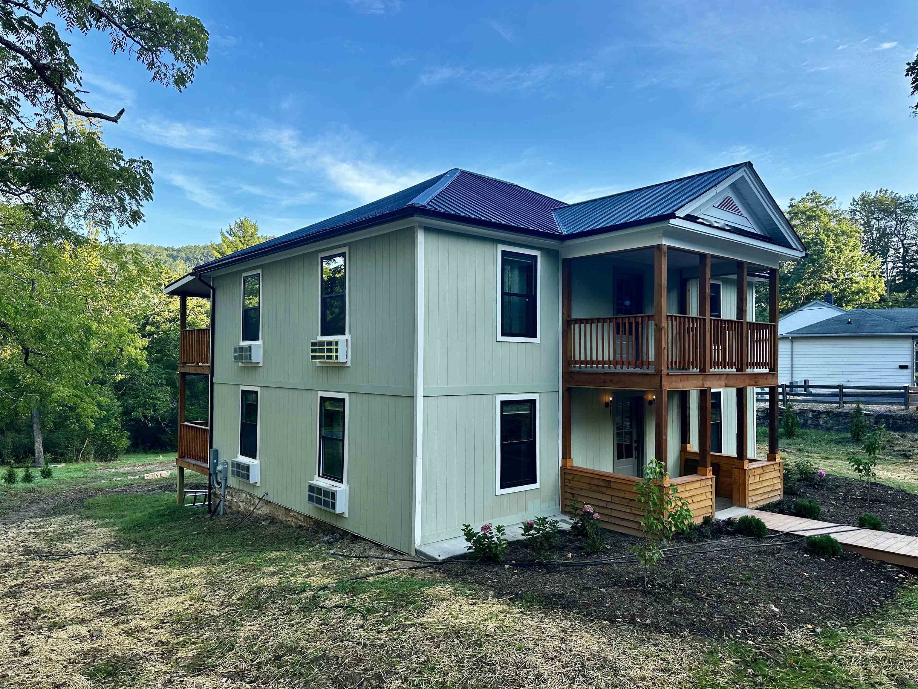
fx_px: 636
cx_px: 459
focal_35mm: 24
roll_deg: +0.0
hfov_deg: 71.6
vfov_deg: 56.8
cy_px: 344
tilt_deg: +1.2
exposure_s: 1/1019
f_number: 1.78
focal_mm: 6.86
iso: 80
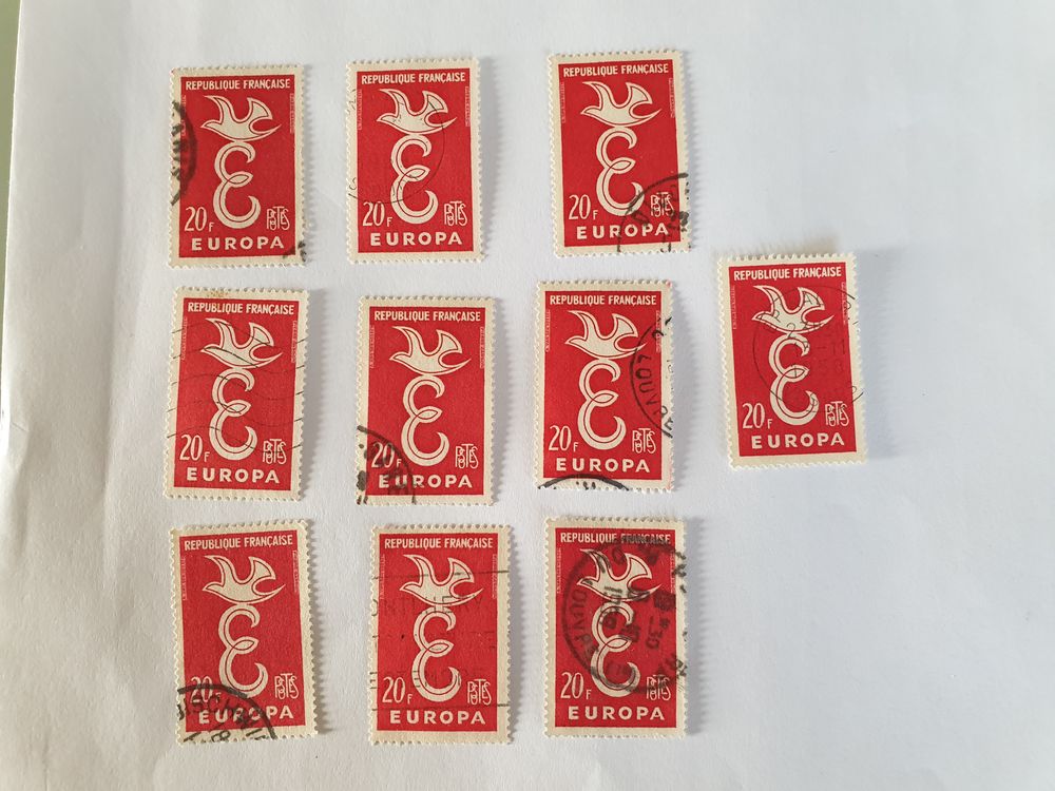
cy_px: 396
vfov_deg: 53.1
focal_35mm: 26
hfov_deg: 67.3
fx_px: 792
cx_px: 528
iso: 320
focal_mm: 4.3
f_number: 2.4
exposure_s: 1/50
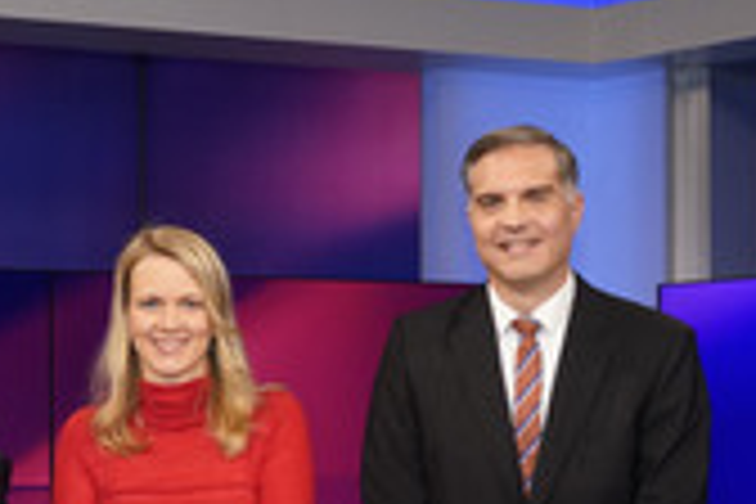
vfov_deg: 16.2
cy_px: 490
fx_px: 1743
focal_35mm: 83
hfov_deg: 24.2
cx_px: 200
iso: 2000
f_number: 5
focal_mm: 31
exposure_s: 1/125
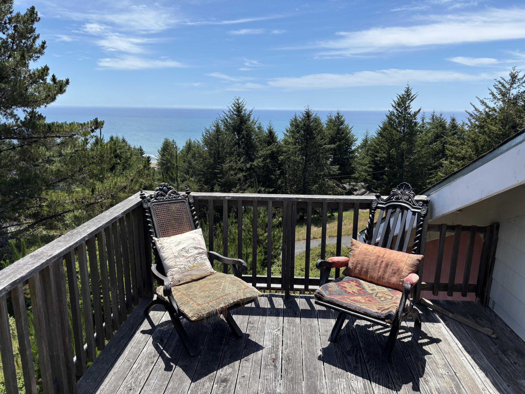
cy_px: 197
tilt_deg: -13.3
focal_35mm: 26
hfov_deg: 67.3
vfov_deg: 53.1
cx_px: 262
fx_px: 394
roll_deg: -0.6
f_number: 1.6
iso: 50
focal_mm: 5.96
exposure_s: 1/3106
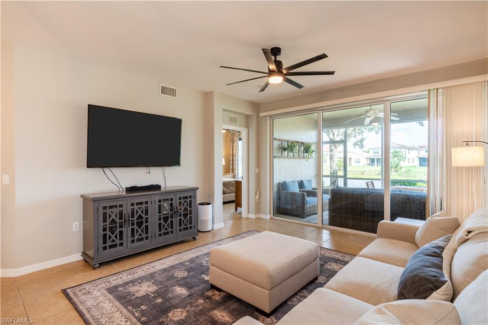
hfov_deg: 93.3
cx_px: 244
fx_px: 230
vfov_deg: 70.3
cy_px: 162
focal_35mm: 17
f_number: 8
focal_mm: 17
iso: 400
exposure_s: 1/125
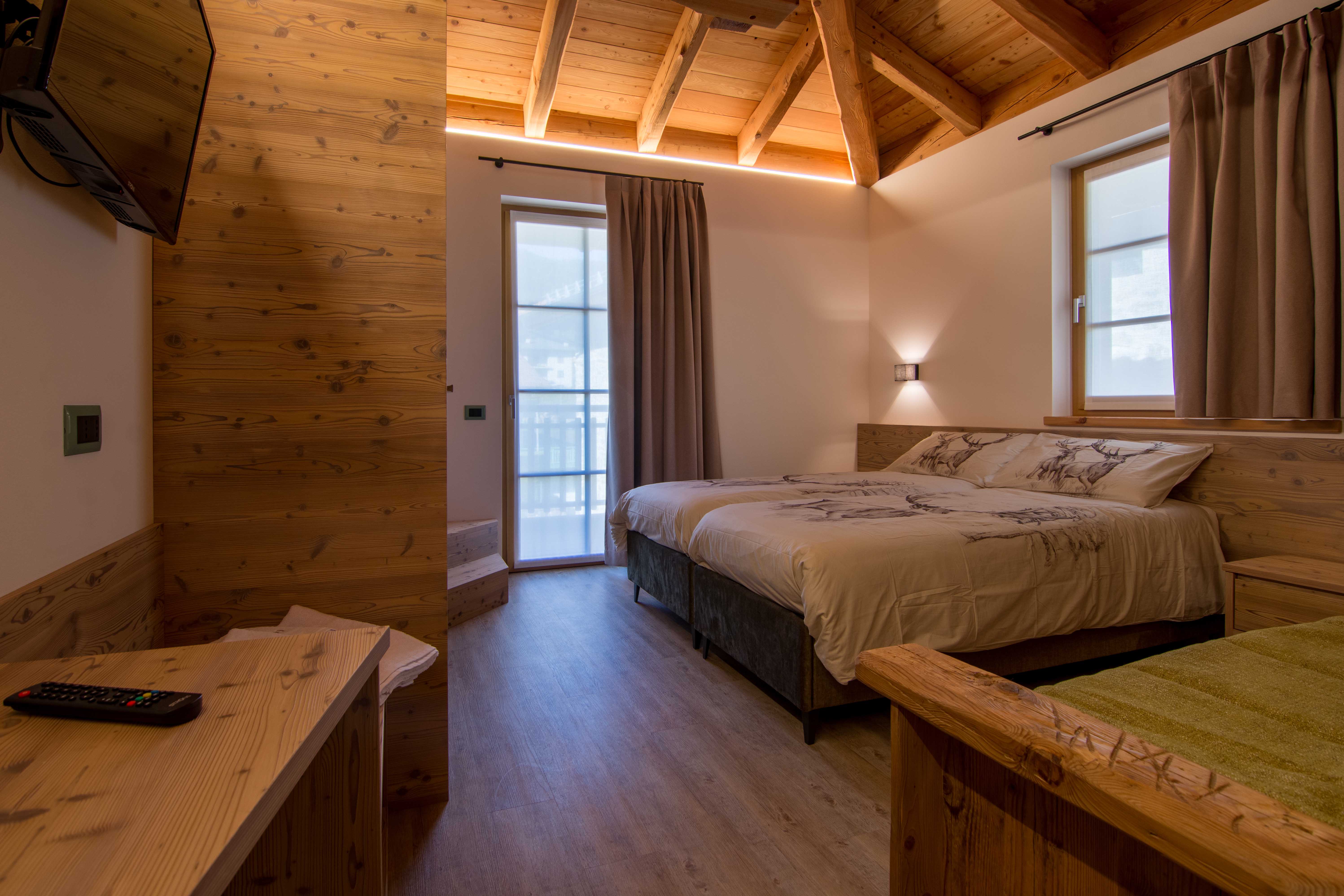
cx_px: 672
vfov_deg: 72.1
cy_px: 448
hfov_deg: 95.0
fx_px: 616
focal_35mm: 16
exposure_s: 1/20
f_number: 8
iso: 100
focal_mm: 11
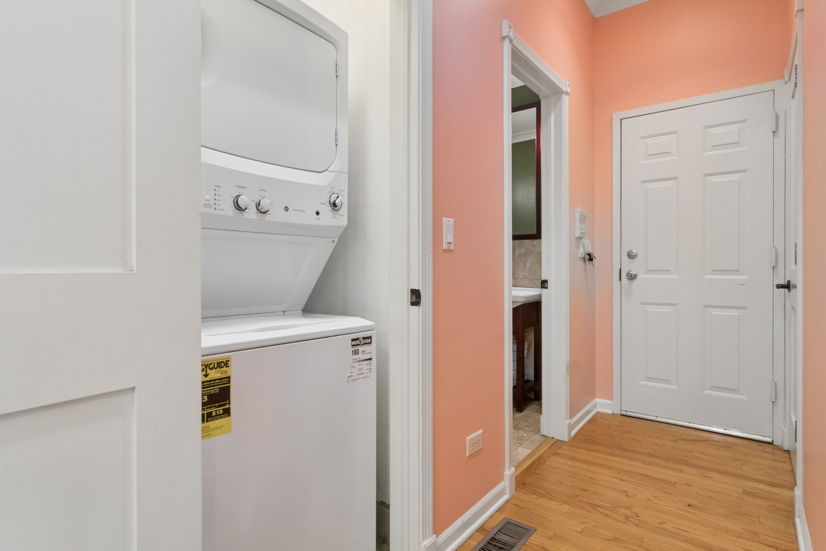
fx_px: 413
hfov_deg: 90.0
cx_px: 413
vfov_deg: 67.4
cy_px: 276
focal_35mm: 18
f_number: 8
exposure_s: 1/1.25
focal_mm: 12
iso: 200
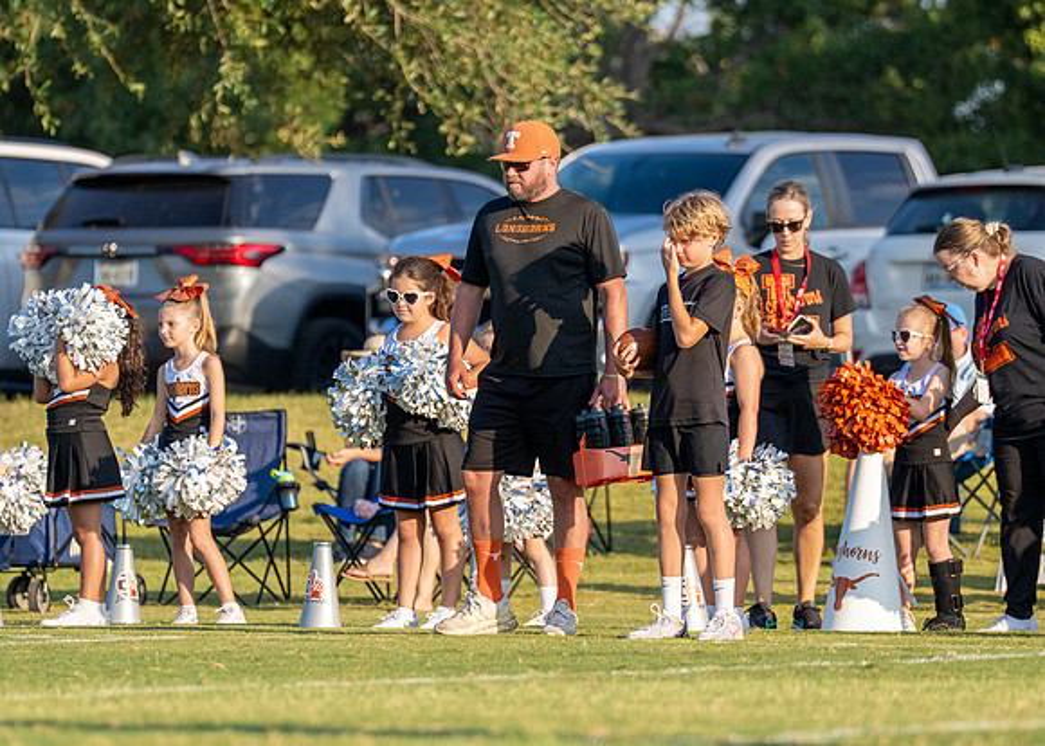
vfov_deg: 3.7
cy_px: 405
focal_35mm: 392
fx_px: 11641
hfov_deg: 5.1
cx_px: 539
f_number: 2.8
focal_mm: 200
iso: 320
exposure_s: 1/5000
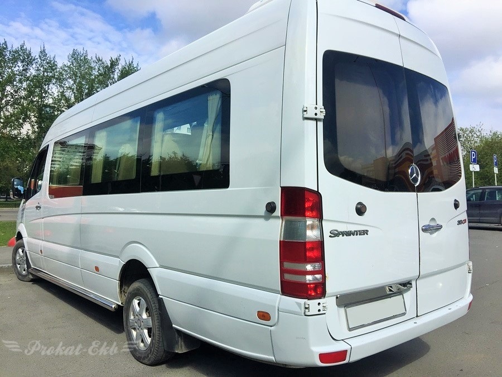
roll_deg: -2.9
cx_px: 251
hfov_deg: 61.7
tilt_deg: +3.8
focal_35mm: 29
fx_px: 421
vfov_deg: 48.2
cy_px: 188
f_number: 2.2
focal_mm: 4.15
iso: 32
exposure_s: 1/2083
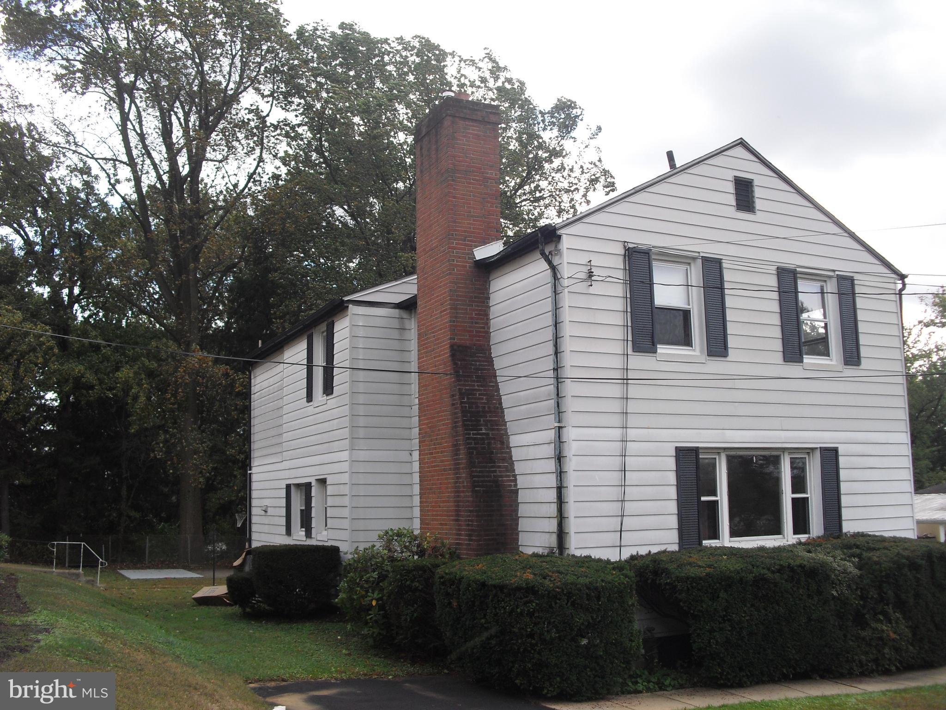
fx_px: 984
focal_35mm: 36
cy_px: 355
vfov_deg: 39.7
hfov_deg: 51.4
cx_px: 473
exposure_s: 1/100
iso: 100
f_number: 7.8
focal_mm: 6.3
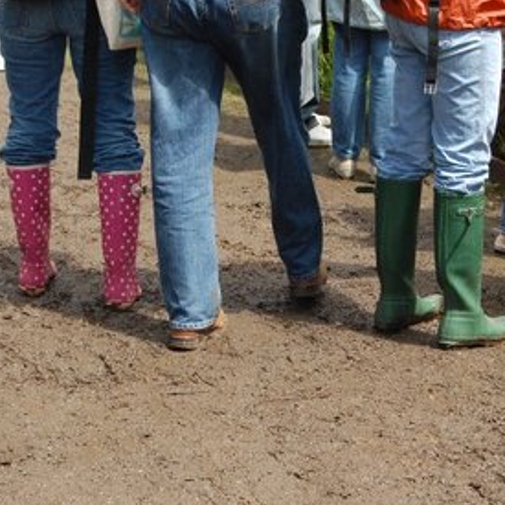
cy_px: 267
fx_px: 1898
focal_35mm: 115
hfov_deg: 15.2
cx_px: 250
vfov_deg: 15.2
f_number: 10
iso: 400
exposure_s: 1/250
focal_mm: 46
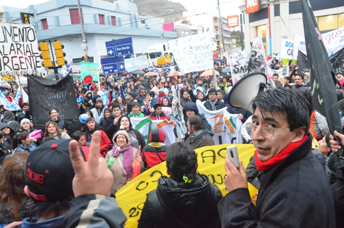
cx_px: 172
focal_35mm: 48
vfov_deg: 28.0
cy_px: 114
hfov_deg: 41.2
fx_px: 458
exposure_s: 1/160
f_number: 6.3
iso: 6400
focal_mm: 32
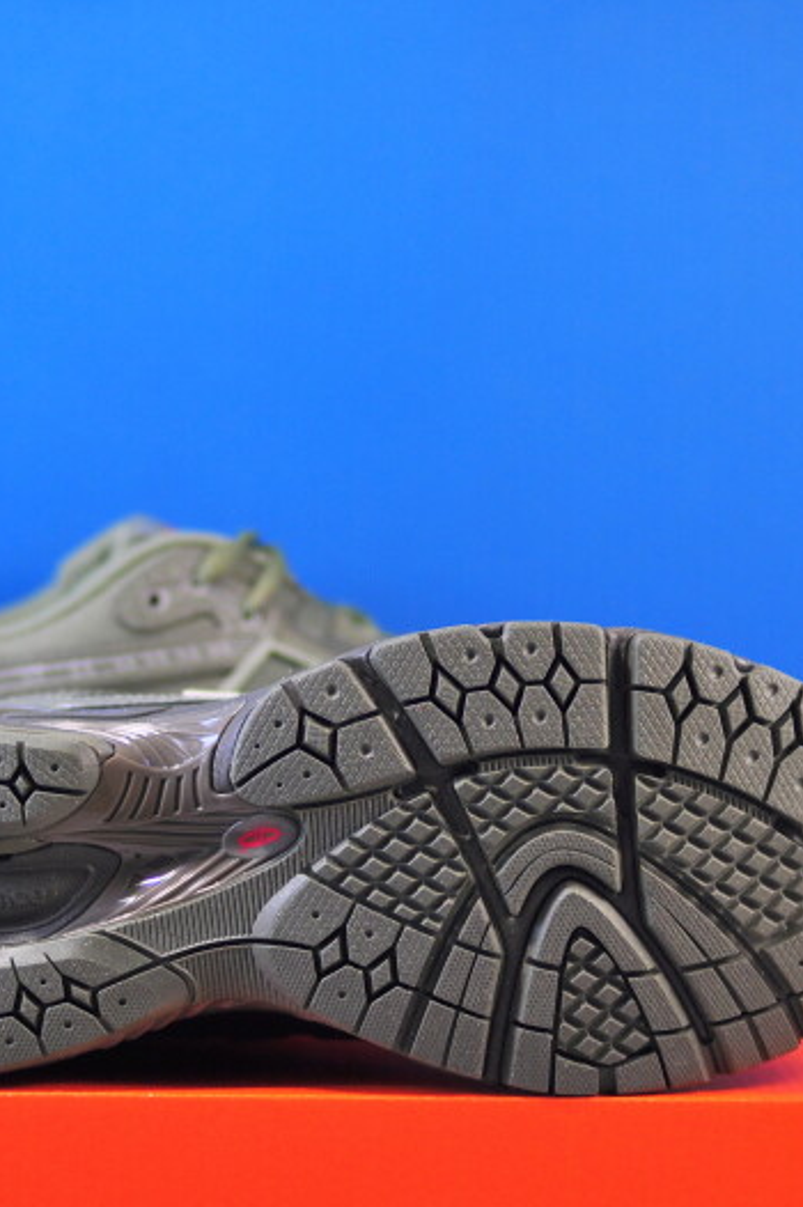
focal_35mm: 114
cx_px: 271
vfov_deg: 18.0
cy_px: 605
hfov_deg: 12.0
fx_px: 3819
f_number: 2
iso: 250
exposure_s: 1/320
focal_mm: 50
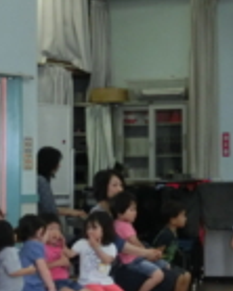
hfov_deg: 11.1
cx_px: 380
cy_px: 98
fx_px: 1139
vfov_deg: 14.6
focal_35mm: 132
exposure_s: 1/100
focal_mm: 8.29
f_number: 4.2
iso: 400
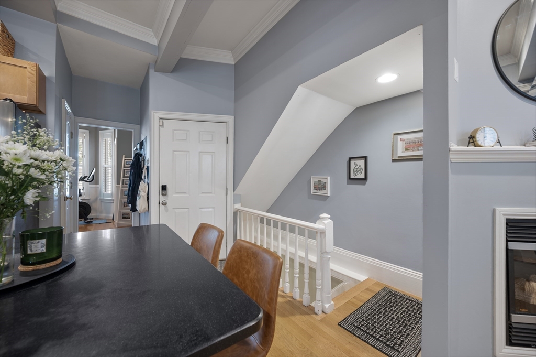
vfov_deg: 81.1
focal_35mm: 14
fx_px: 208
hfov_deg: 104.3
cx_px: 268
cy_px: 178
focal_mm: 14
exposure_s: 2.5
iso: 100
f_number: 5.6
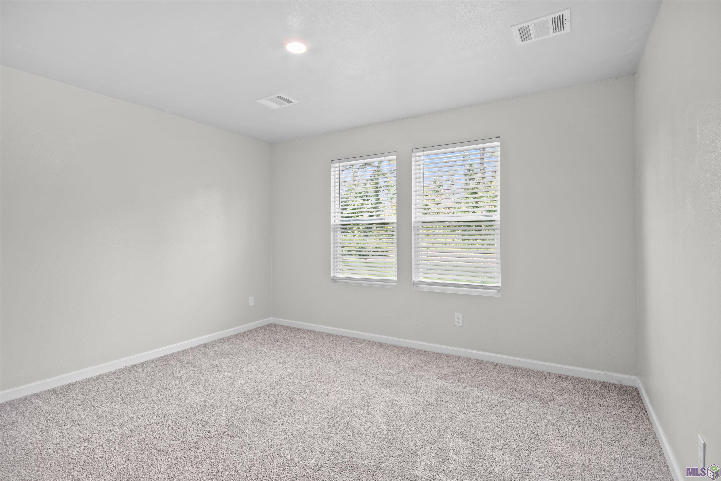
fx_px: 340
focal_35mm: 17
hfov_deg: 93.3
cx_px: 360
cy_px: 240
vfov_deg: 70.4
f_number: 8
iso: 400
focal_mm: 11.5
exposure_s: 1/2
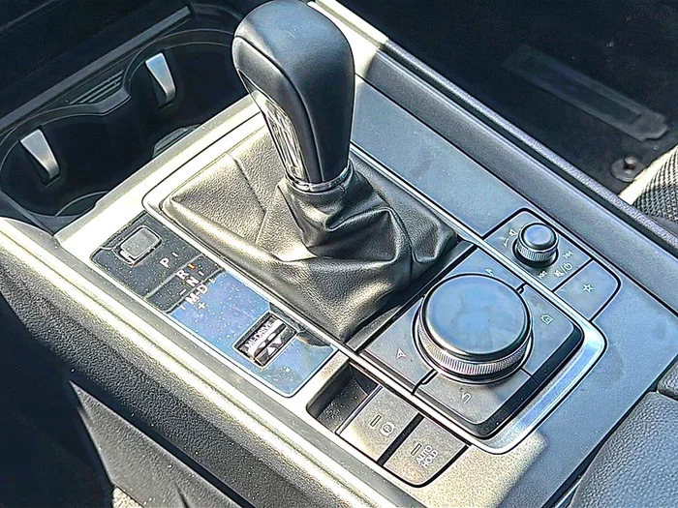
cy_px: 254
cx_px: 339
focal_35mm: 44
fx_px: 862
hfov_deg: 42.9
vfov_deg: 32.9
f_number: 1.78
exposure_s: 1/207
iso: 64
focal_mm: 6.86
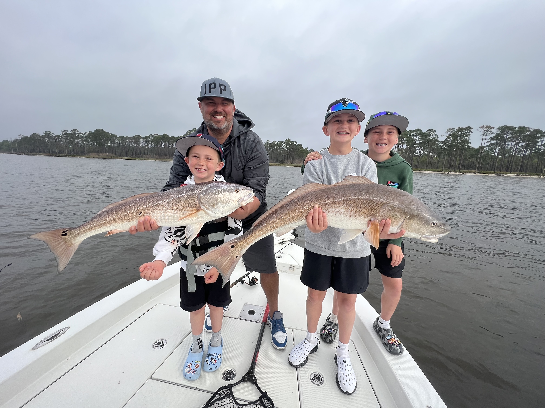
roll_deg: -1.8
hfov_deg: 106.2
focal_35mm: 13
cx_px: 272
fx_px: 205
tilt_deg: -10.5
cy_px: 204
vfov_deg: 89.9
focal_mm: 1.57
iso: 32
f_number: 1.8
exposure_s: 1/346
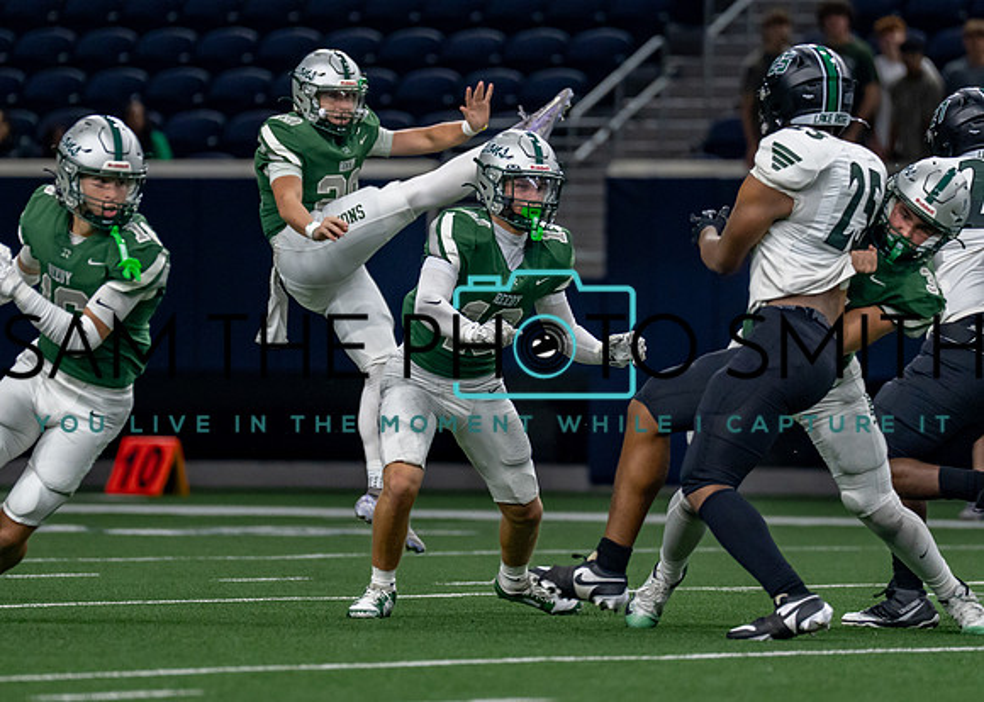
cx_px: 437
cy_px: 308
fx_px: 10857
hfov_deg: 5.2
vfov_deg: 3.7
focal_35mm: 389
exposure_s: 1/1000
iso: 1600
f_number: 2.8
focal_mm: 200
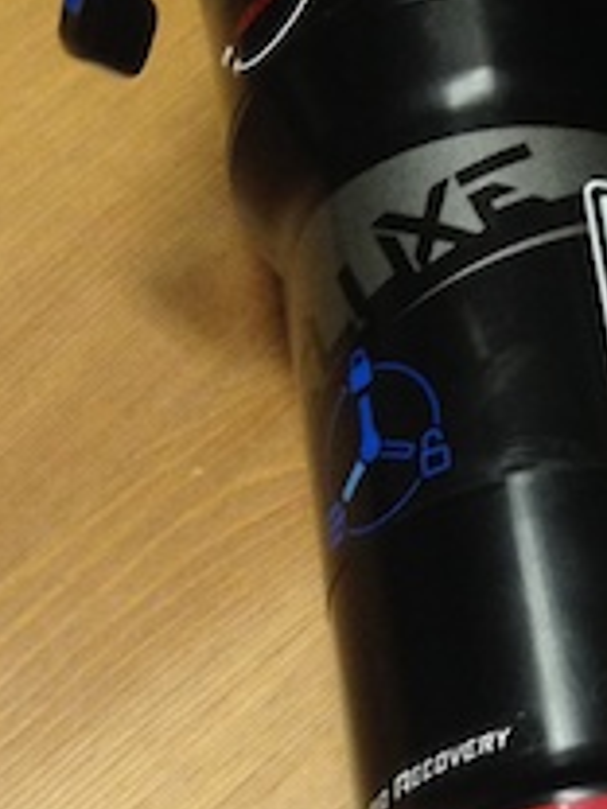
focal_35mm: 127
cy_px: 961
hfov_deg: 11.5
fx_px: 2969
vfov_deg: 15.0
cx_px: 720
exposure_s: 1/20
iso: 160
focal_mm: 4.12
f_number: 2.4
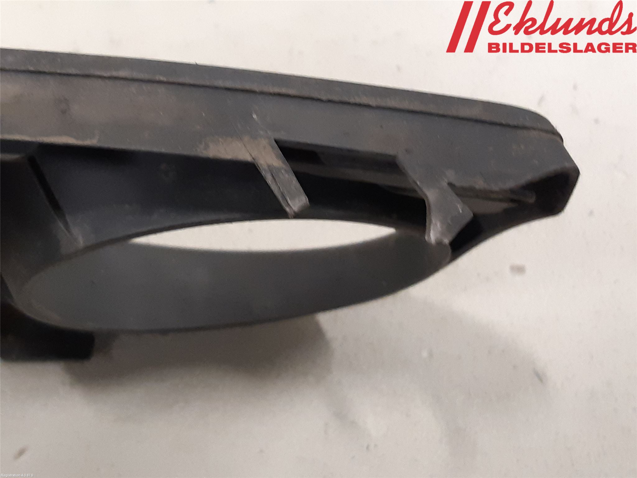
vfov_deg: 53.1
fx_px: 478
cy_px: 239
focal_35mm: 26
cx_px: 318
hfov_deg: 67.3
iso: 250
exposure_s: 1/33
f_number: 1.7
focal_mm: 3.93
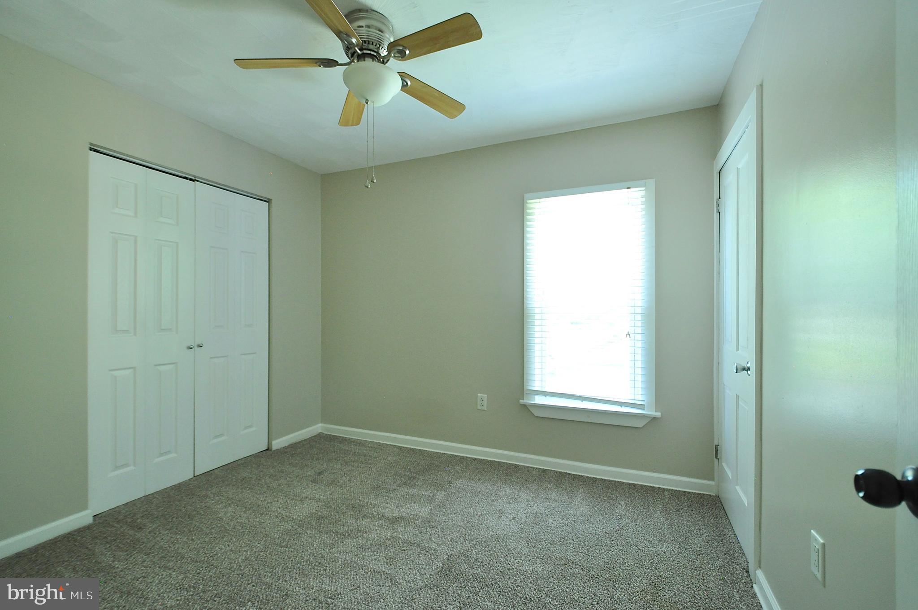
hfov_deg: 100.5
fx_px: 382
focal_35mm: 15
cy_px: 305
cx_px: 459
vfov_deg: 77.2
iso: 800
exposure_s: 1/40
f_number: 3.5
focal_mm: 10
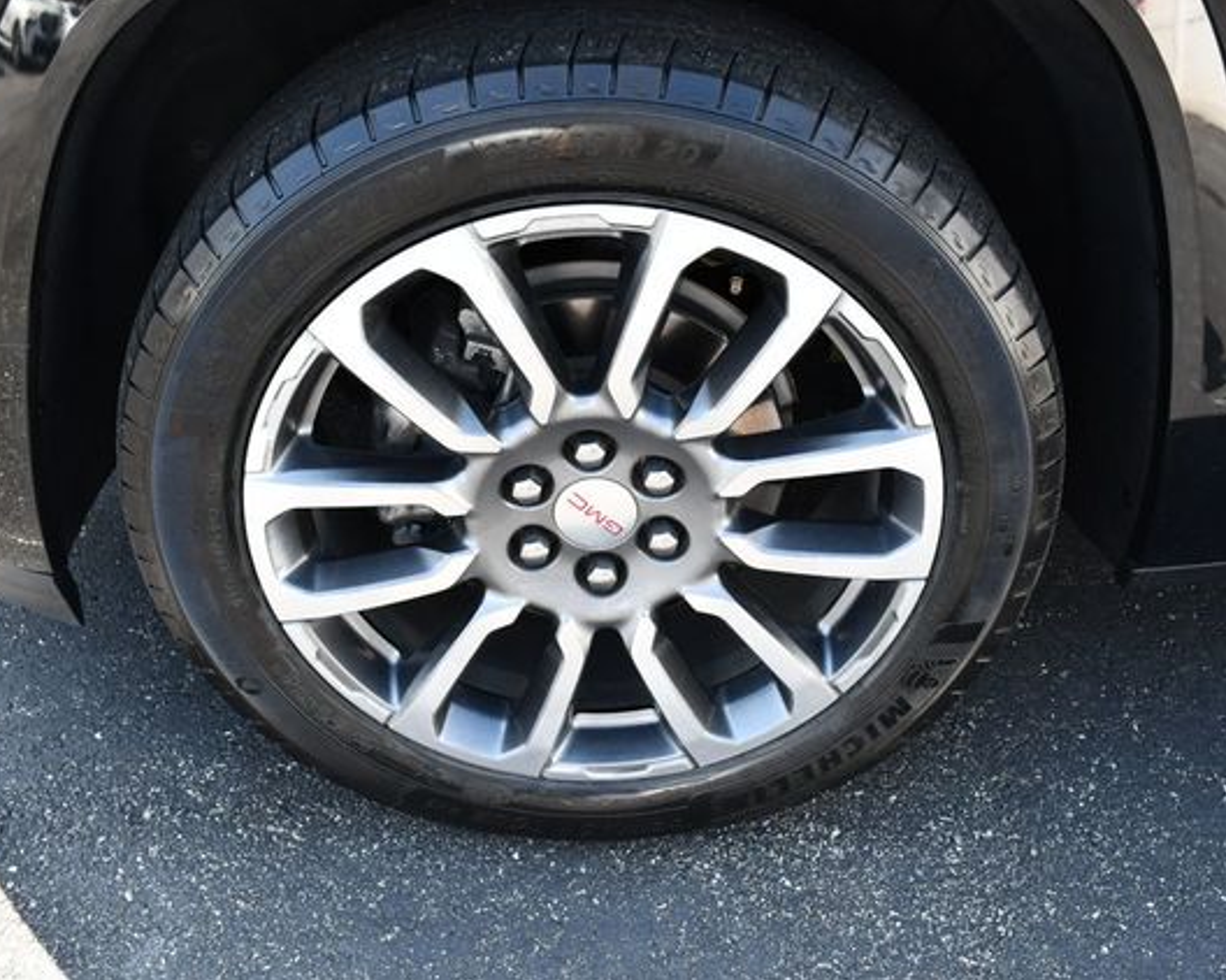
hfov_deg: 44.8
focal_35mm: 41
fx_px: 1487
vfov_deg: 36.5
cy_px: 488
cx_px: 636
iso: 400
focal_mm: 18
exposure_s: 1/250
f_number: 5
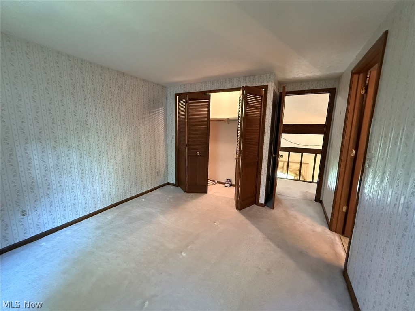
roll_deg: -1.4
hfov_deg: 102.1
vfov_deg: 85.7
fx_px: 168
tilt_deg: -8.3
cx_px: 208
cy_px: 156
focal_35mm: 14
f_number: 2.2
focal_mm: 2.22
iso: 800
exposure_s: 1/60
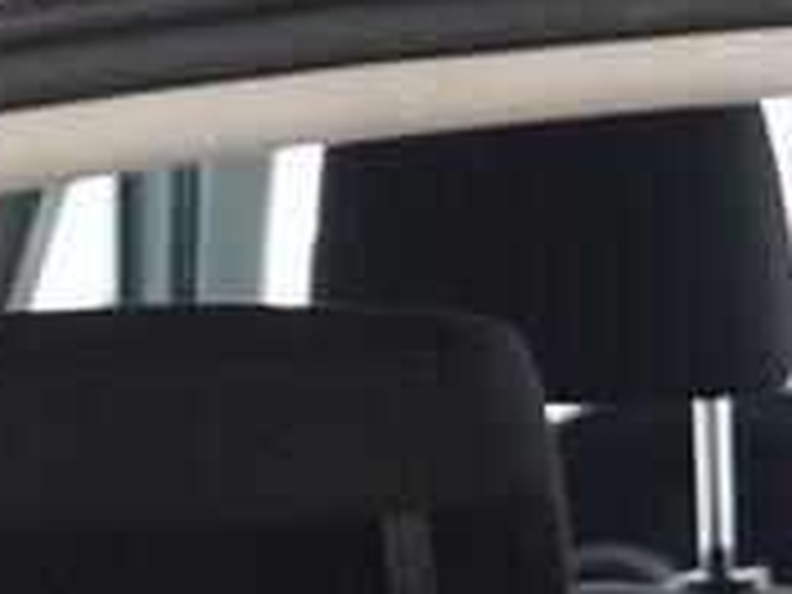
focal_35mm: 283
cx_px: 1228
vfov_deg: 4.9
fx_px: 6475
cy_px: 1971
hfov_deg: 6.9
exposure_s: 1/40
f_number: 2.8
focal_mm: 24
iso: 250
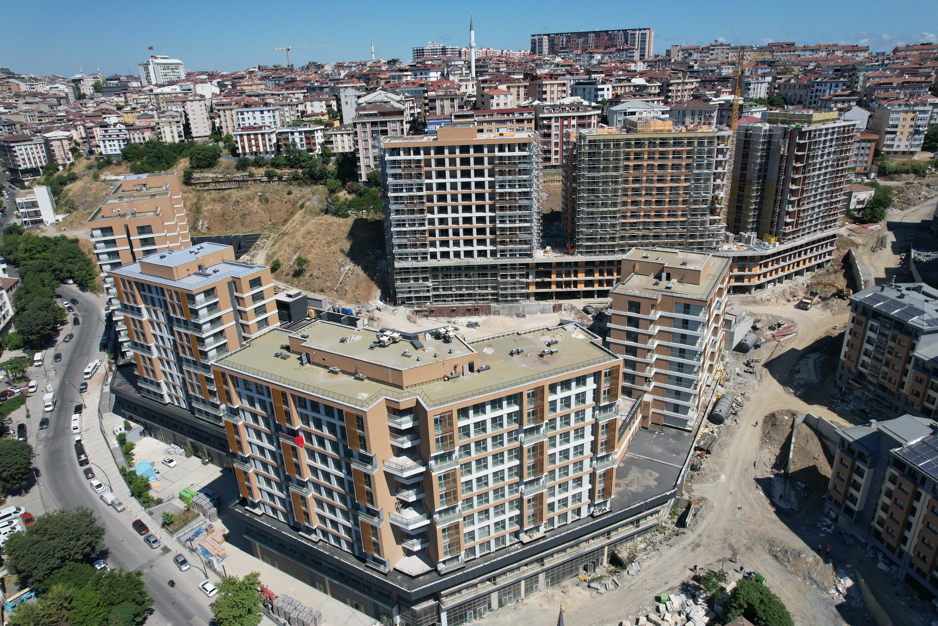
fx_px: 573
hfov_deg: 78.6
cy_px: 313
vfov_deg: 57.2
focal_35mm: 22
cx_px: 469
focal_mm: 8.38
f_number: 2.8
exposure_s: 1/2500
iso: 100
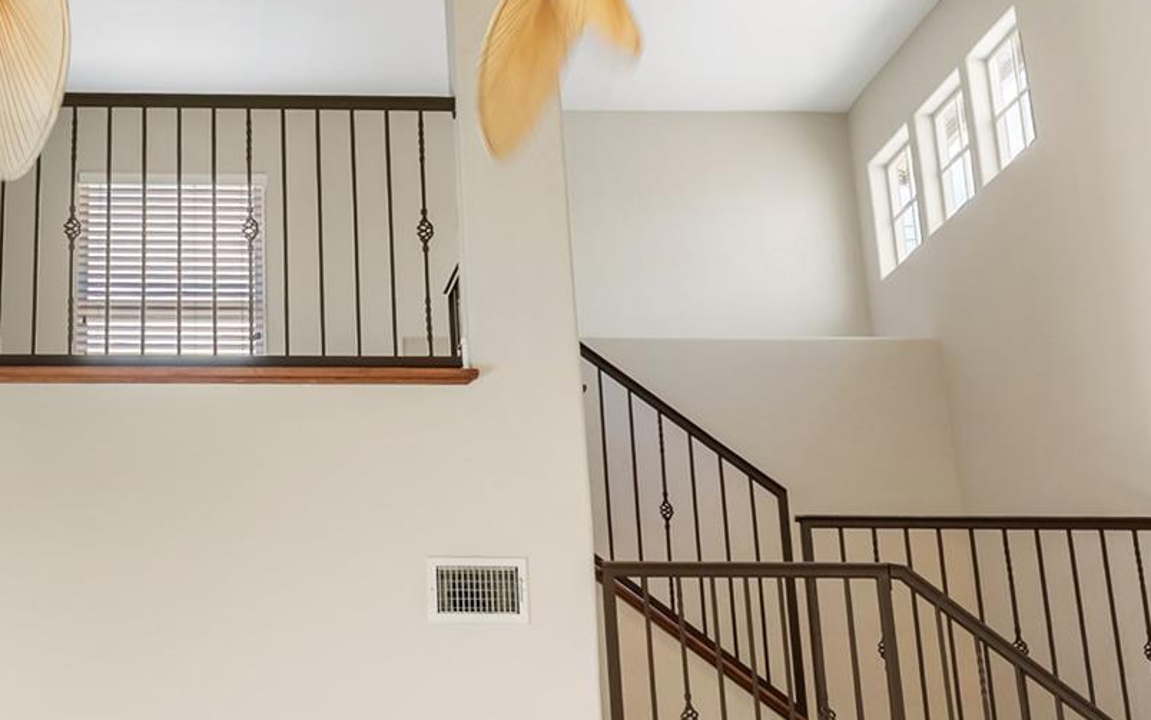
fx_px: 2228
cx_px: 210
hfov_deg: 28.3
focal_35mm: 71
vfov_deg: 18.1
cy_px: 66
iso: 2500
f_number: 6.7
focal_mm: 35
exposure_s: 1/30
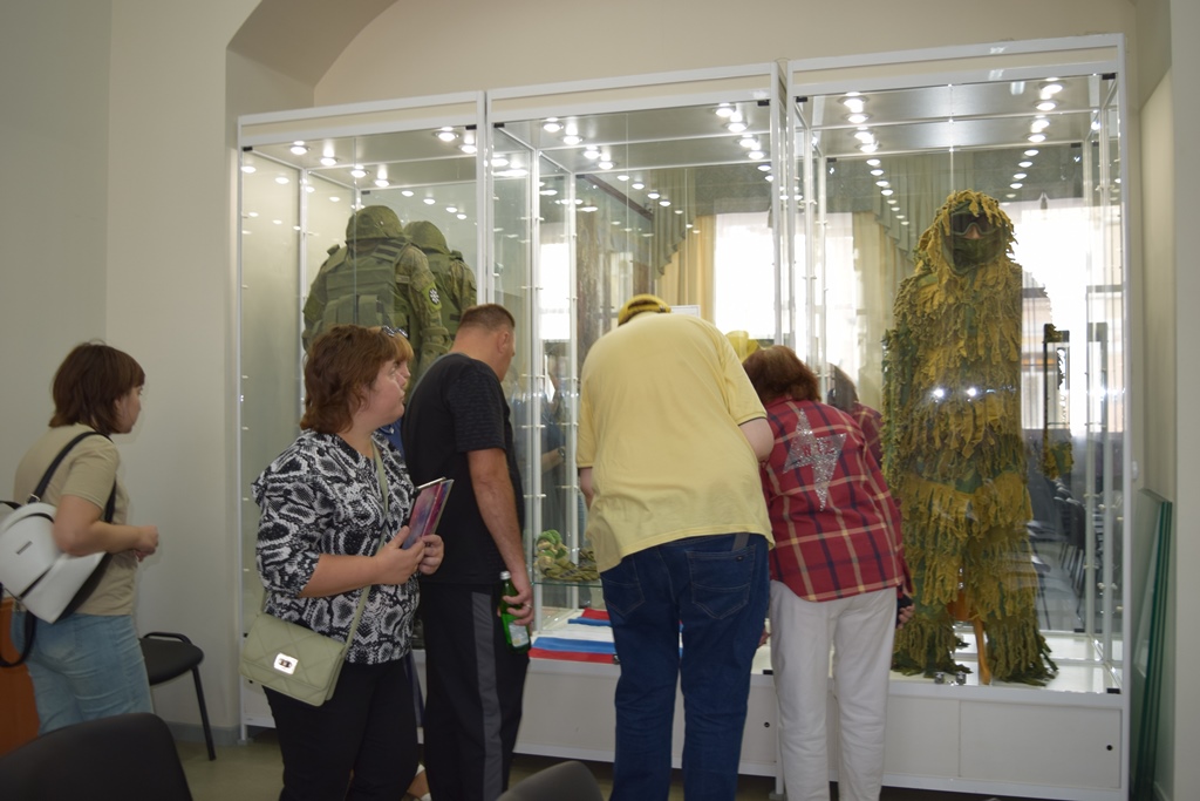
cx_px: 600
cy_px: 400
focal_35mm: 33
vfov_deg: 40.0
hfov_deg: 57.2
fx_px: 1100
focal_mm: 22
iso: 360
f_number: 3.8
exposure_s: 1/60
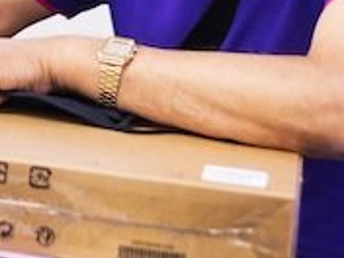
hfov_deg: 12.7
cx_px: -4
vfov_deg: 9.2
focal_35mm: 153
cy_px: -220
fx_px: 1520
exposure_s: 1/250
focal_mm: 23
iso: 500
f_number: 1.4
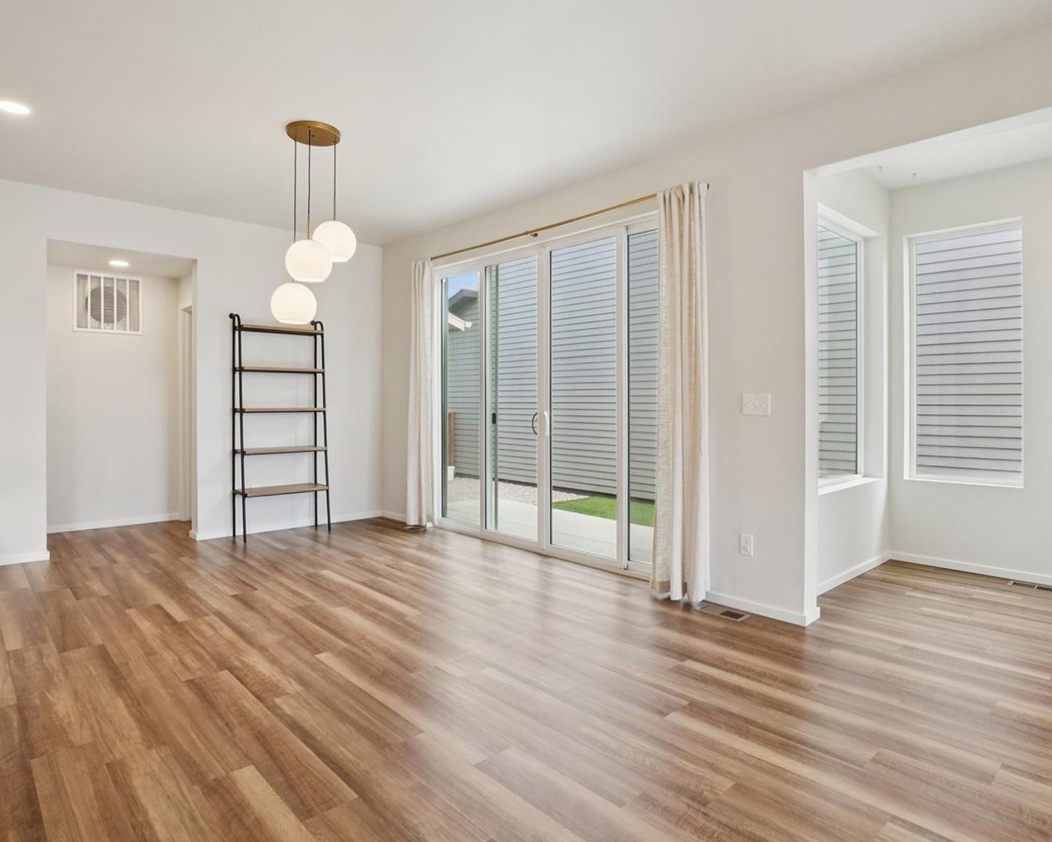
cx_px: 551
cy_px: 401
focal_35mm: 20
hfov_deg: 81.5
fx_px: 610
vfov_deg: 69.2
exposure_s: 1/80
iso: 400
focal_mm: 11
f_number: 8
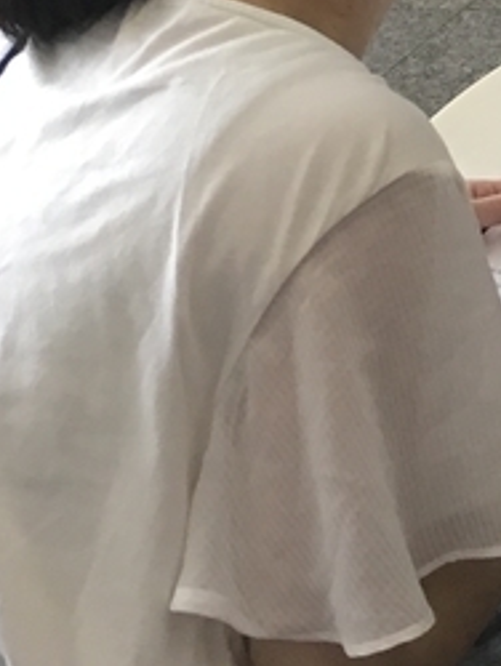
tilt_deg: -13.9
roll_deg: +11.6
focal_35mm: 139
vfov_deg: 13.0
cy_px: -469
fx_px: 2678
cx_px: 842
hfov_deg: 10.2
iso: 40
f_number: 2.2
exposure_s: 1/30
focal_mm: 4.15
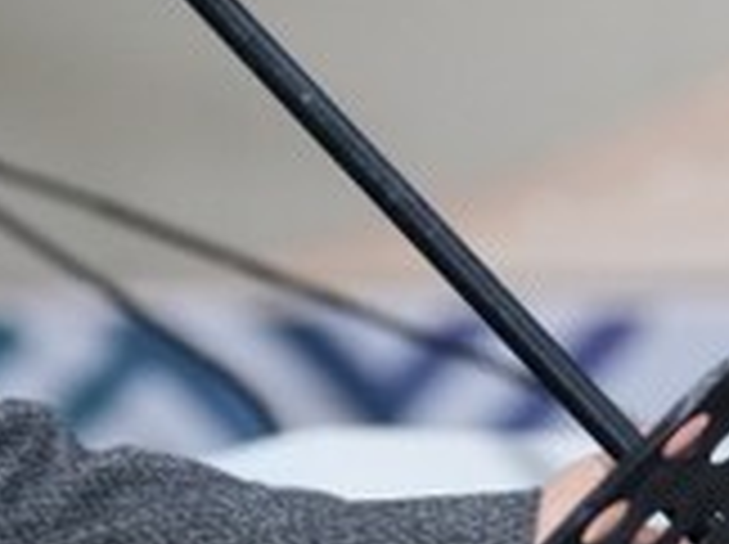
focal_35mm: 1047
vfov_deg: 1.4
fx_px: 22017
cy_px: 173
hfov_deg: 1.9
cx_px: 256
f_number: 4.5
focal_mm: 147
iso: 2000
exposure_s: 1/200
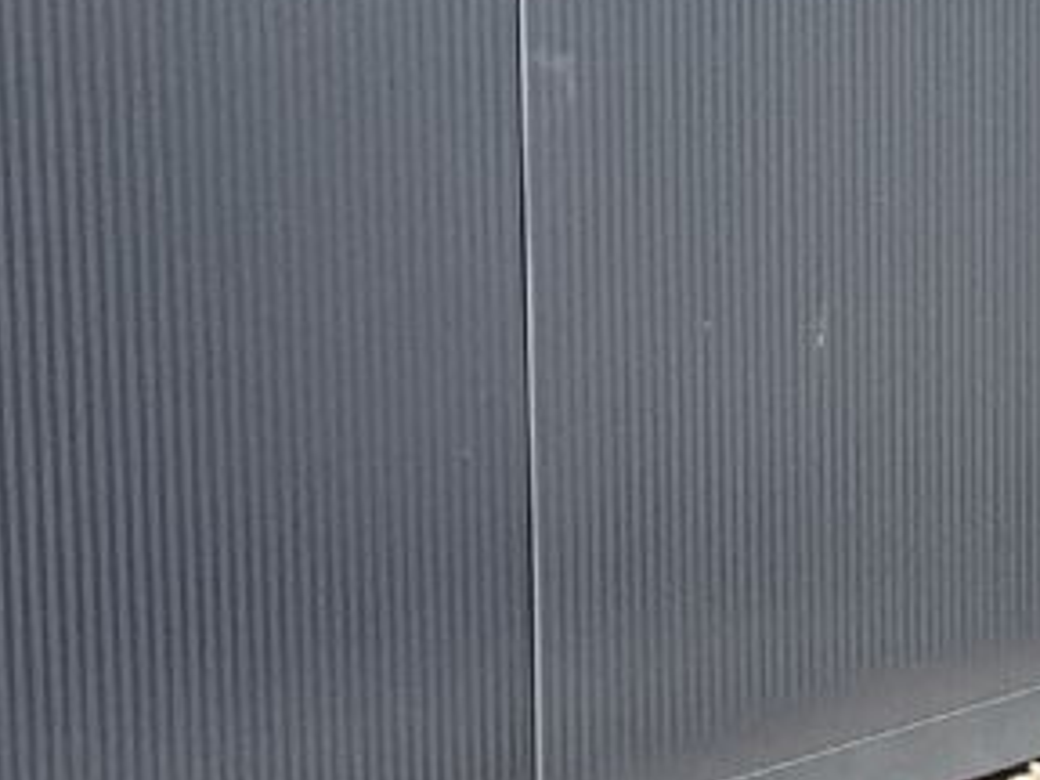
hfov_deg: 13.9
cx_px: 1202
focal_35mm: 138
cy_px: 235
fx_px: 4146
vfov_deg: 10.7
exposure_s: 1/558
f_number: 2.4
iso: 25
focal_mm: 3.3
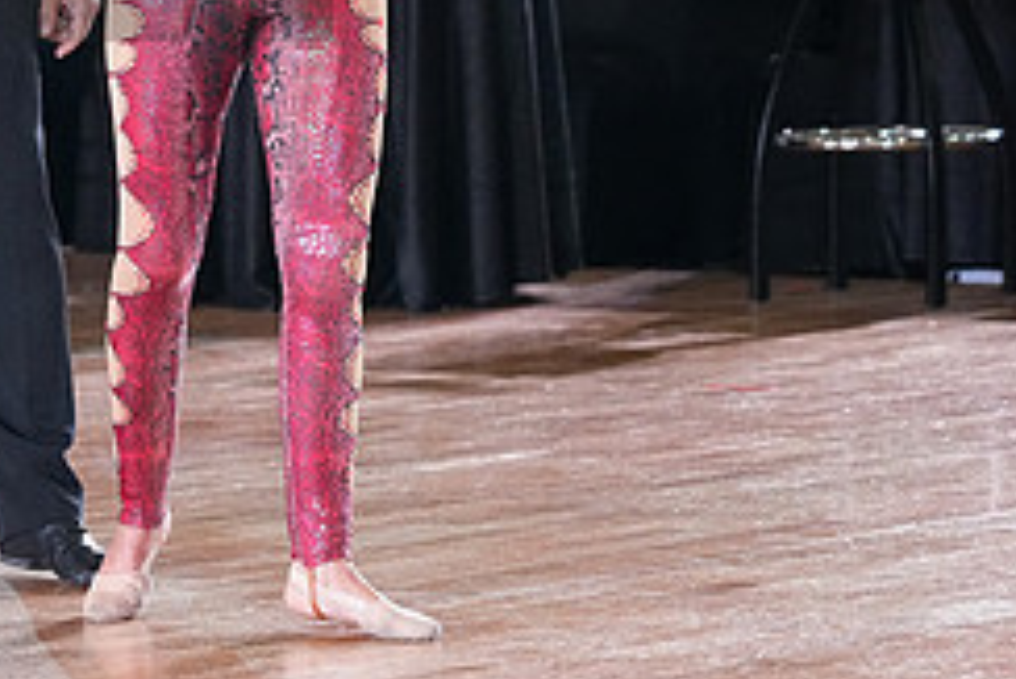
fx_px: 7850
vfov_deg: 4.9
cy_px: -69
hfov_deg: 7.4
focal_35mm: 278
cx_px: -121
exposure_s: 1/400
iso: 6400
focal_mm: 117
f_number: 5
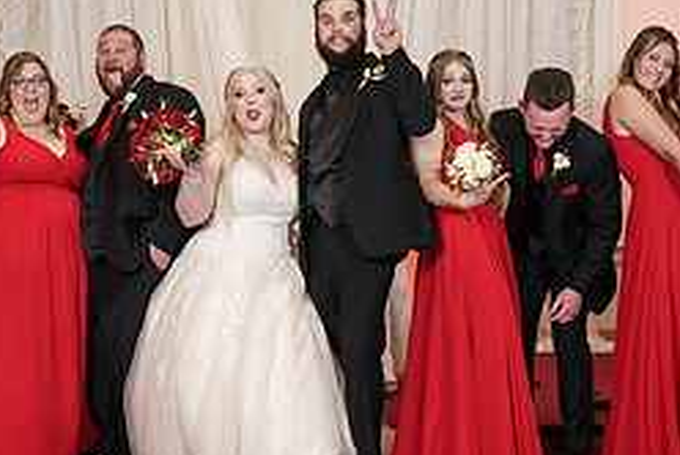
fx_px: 1267
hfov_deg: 30.0
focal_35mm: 67
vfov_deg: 20.4
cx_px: 337
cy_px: 211
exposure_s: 1/160
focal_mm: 28
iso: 2000
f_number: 4
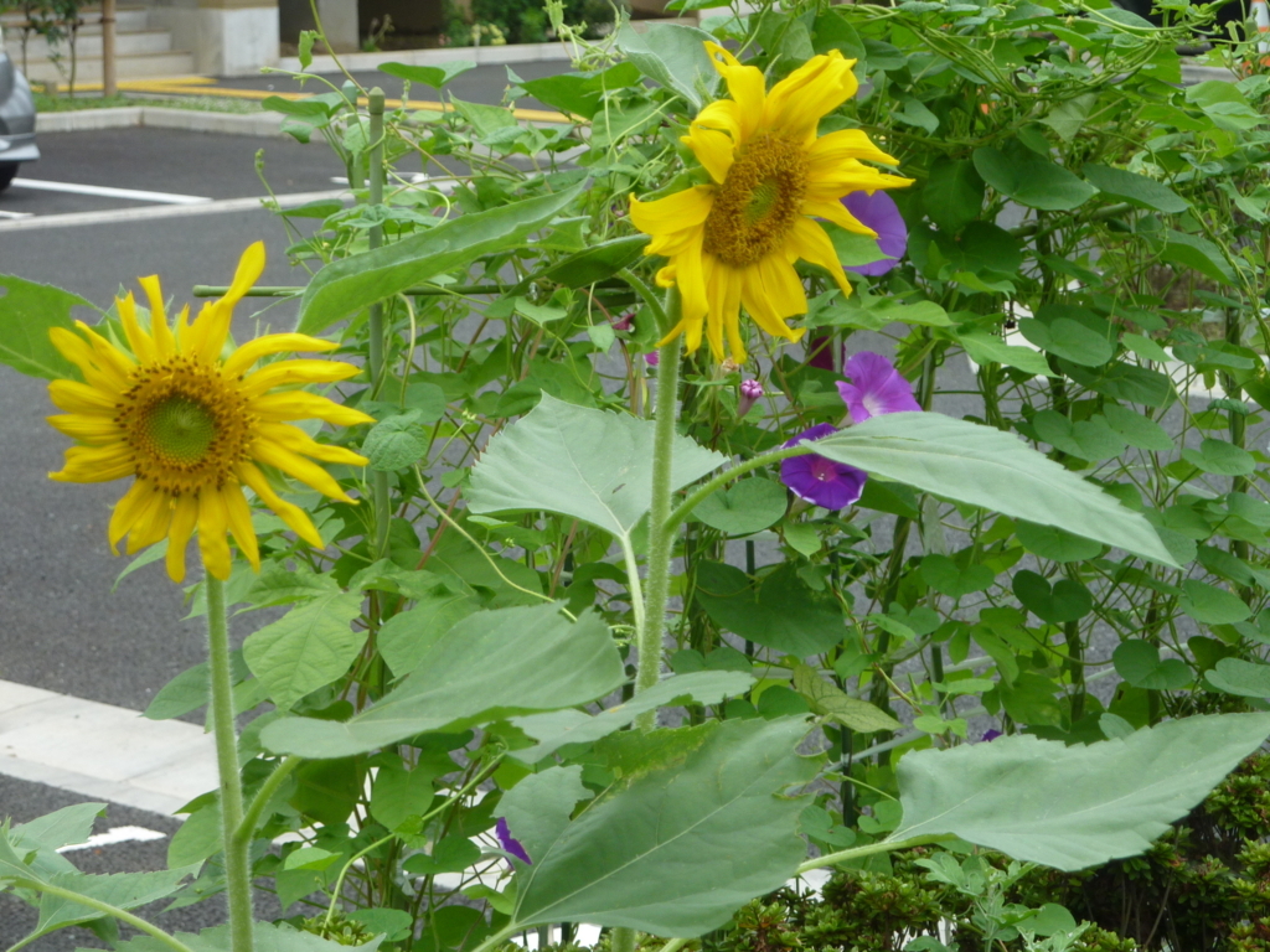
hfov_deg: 16.6
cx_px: 635
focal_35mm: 119
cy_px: 476
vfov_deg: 12.5
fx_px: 4366
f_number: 4.4
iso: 125
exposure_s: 1/50
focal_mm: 19.5
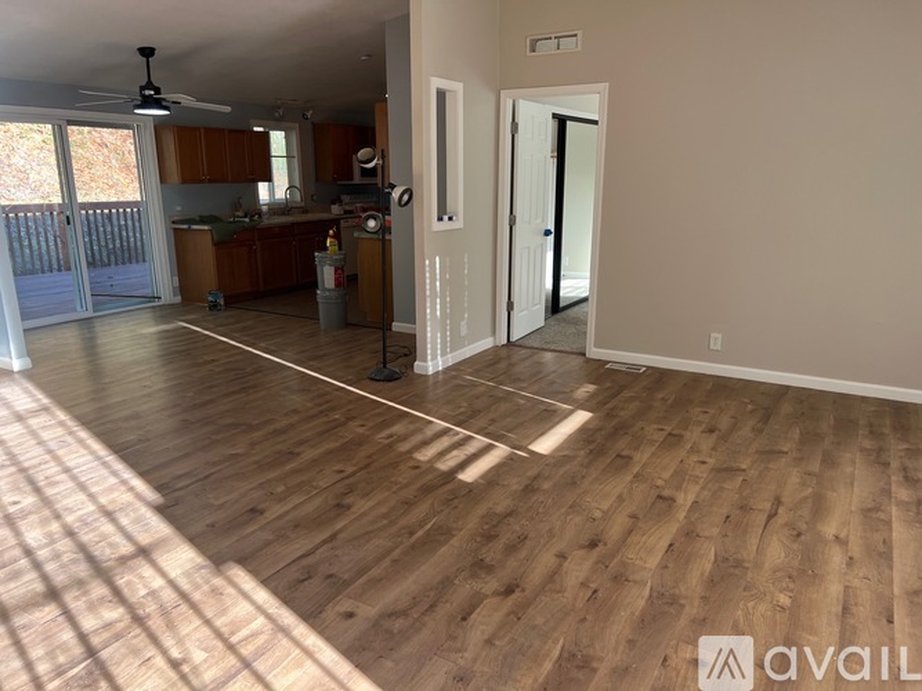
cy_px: 346
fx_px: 692
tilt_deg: -15.0
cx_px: 461
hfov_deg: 67.3
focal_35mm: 26
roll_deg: -1.1
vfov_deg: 53.0
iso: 64
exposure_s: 1/121
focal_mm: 5.7
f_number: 1.5
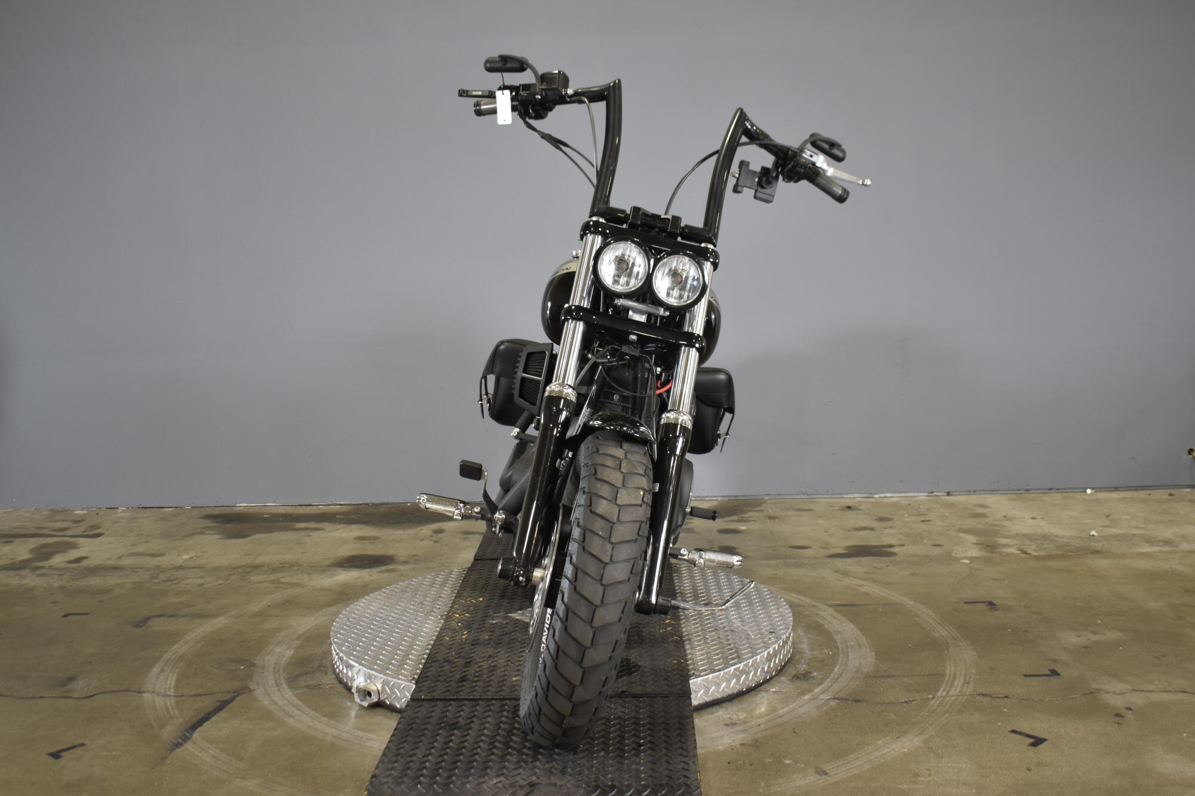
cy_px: 398
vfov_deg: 36.9
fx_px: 1195
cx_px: 598
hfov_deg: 53.1
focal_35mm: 36
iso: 400
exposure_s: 1/30
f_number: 4
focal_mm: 24
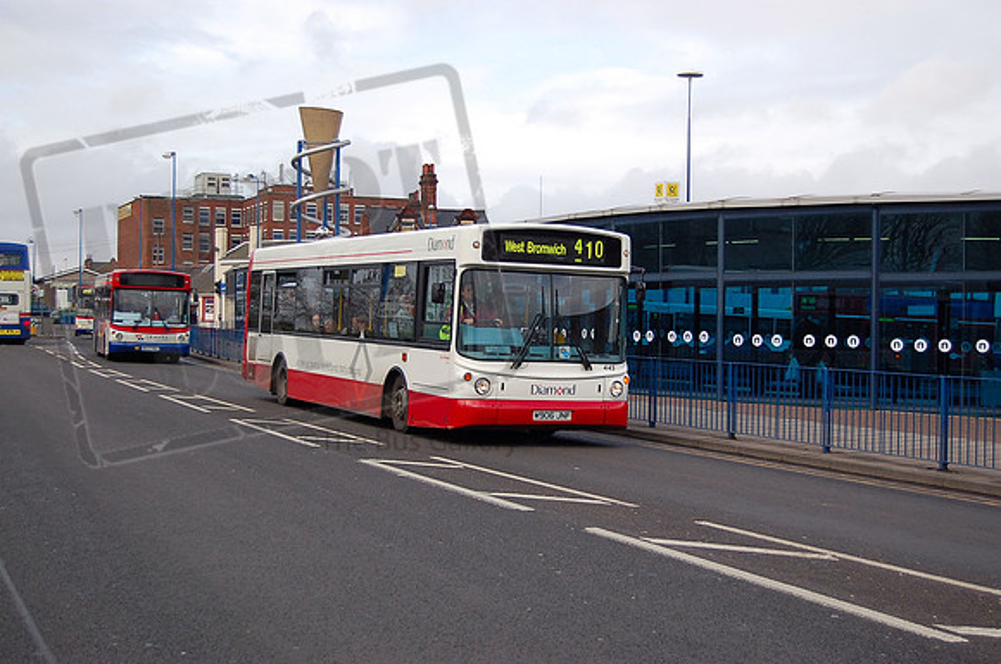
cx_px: 500
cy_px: 332
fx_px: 1458
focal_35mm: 52
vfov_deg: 25.7
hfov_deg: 37.9
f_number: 4.8
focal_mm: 35
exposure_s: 1/1000
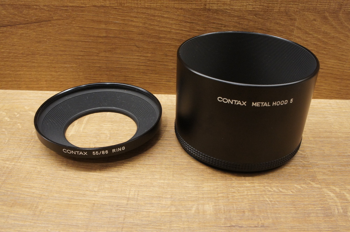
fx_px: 320
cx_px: 175
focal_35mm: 33
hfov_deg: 57.3
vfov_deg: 39.9
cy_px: 116
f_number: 13
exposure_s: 1/25
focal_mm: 22
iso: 1600
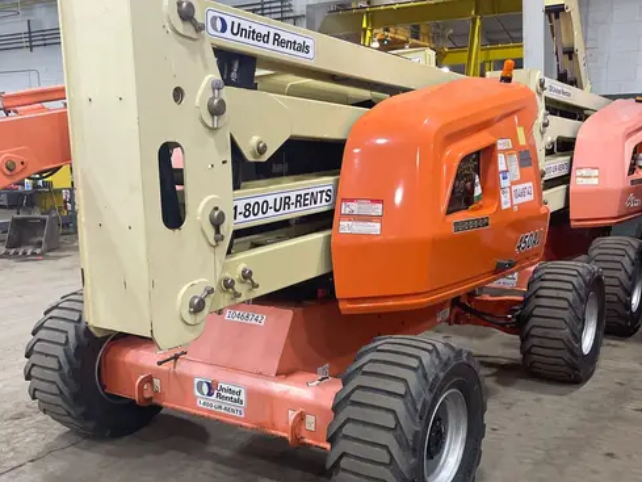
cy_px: 303
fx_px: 723
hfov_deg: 47.8
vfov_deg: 36.6
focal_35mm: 39
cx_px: 345
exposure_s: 1/60
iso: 125
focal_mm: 4.2
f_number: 1.6
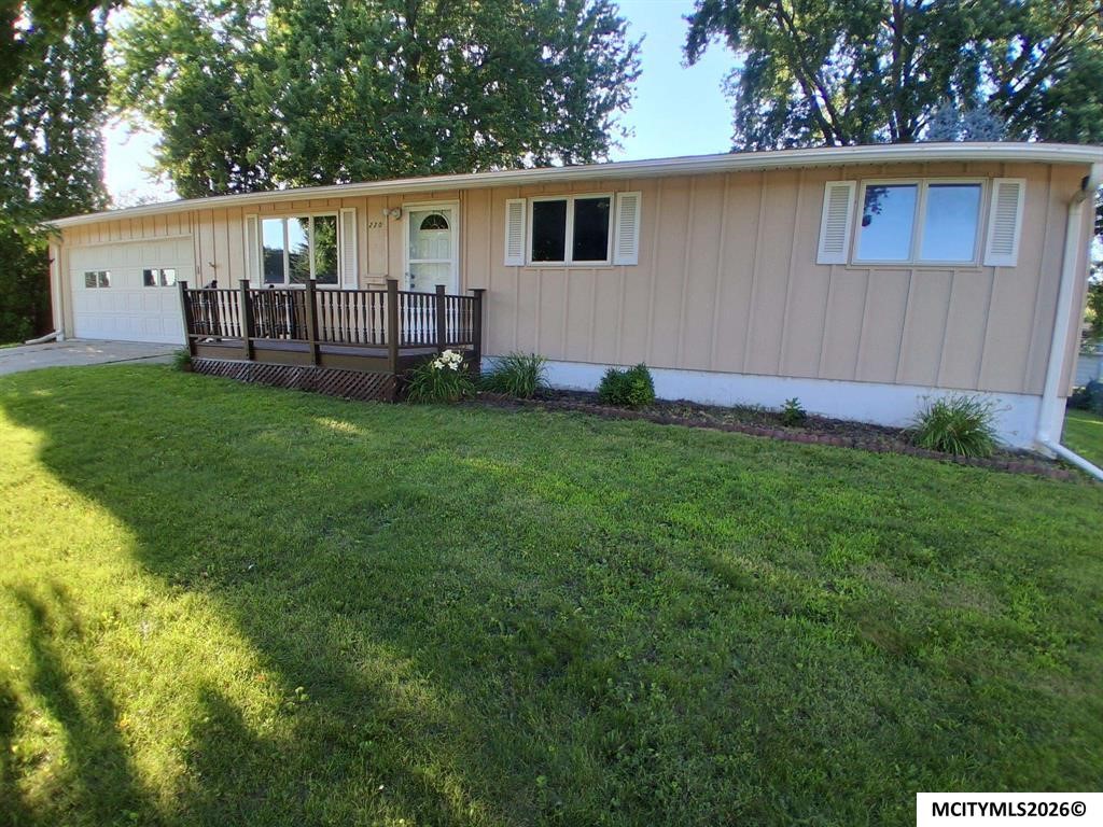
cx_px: 552
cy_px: 414
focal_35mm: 17
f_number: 2.2
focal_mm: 1.4
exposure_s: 1/144
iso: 50
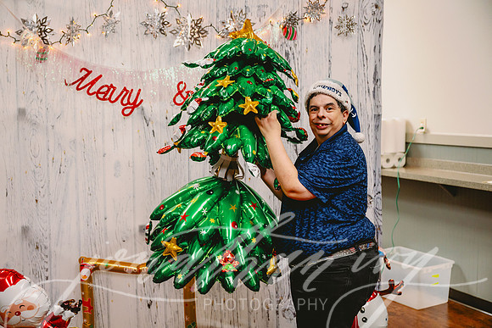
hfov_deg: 47.4
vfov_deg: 32.6
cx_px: 246
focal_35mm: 41
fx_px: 560
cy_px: 164
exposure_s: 1/320
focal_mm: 41
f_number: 2.8
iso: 2000
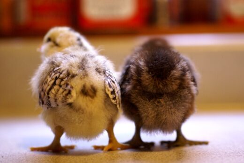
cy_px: 82
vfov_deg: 18.2
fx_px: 509
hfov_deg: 27.0
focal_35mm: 75
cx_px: 122
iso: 400
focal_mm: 50
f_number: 3.2
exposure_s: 1/20
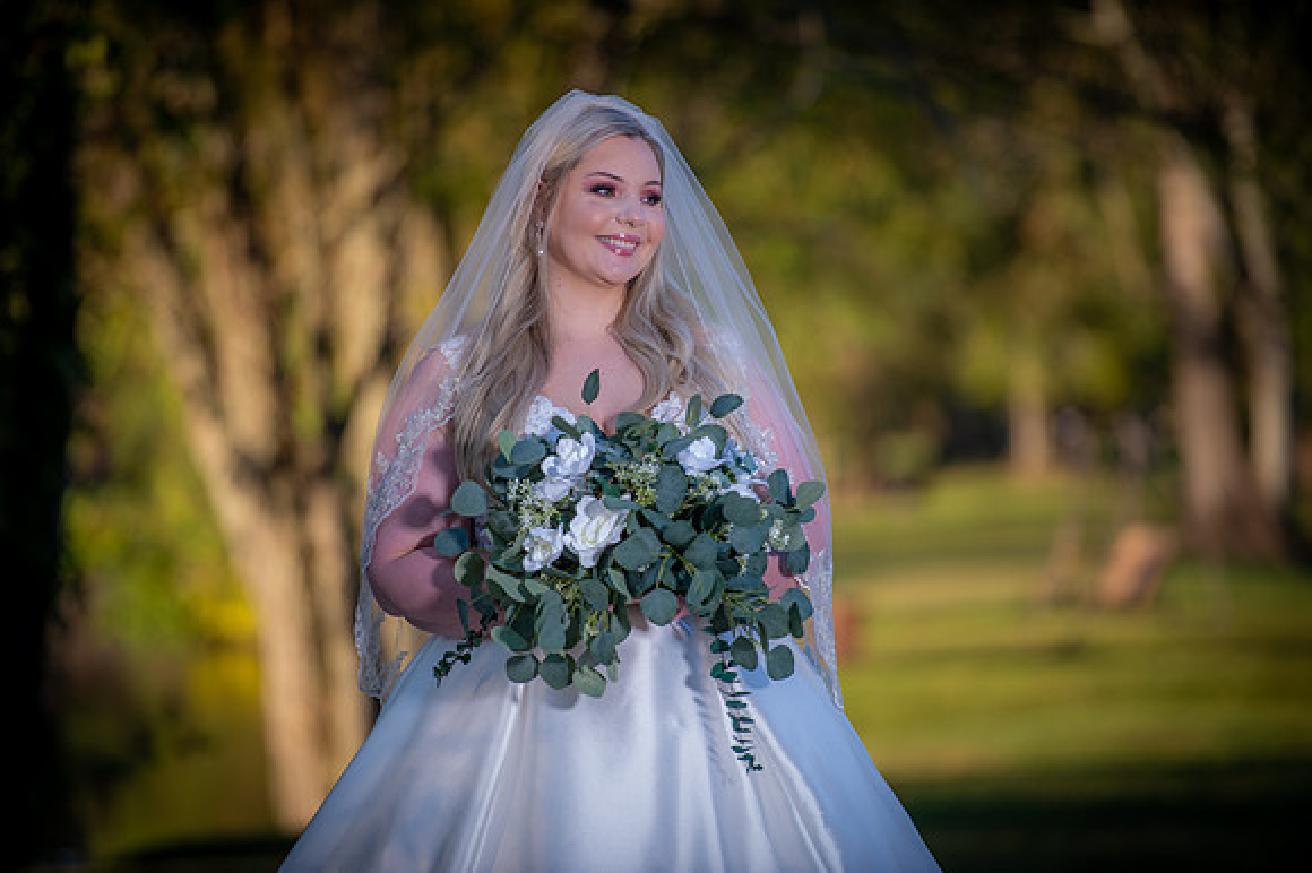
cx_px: 656
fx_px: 7284
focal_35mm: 200
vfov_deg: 6.9
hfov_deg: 10.3
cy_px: 436
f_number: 3.2
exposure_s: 1/250
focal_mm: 200
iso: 80
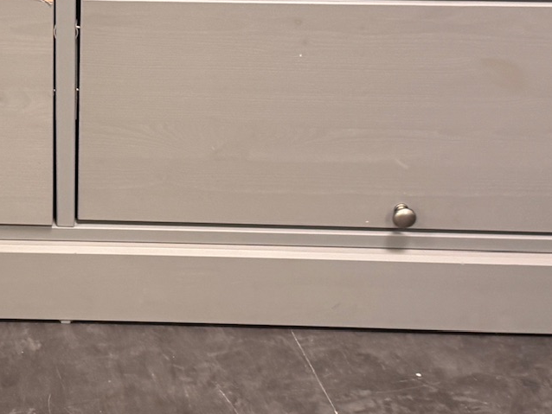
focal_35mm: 77
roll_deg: +0.5
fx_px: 1228
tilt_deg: -30.1
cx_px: 66
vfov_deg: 19.1
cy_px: 125
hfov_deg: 24.7
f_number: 1.78
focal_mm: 6.76
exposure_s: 1/50
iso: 320
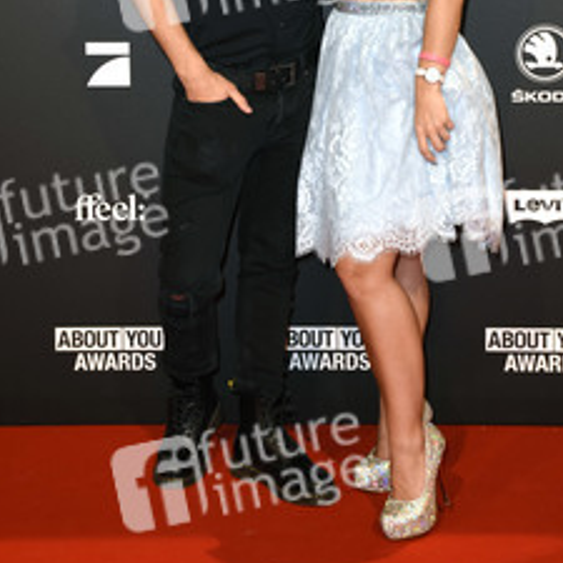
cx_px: 313
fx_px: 1748
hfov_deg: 18.3
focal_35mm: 95
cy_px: 98
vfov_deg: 18.1
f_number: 6.3
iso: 1000
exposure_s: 1/125
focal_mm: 42
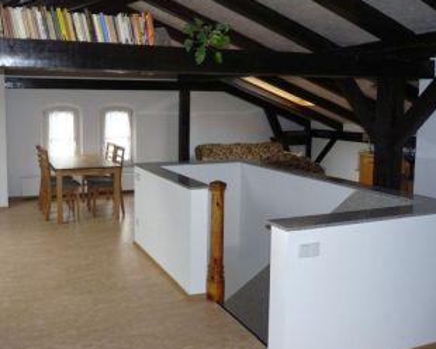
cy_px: 153
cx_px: 169
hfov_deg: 52.4
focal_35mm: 34
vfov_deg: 43.3
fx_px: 439
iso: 125
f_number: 2.8
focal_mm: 4.8
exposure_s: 1/30
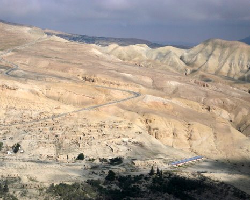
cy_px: 100
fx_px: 792
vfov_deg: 14.4
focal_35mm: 107
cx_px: 117
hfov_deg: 17.9
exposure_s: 1/250
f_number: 16
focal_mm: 16.8
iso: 100
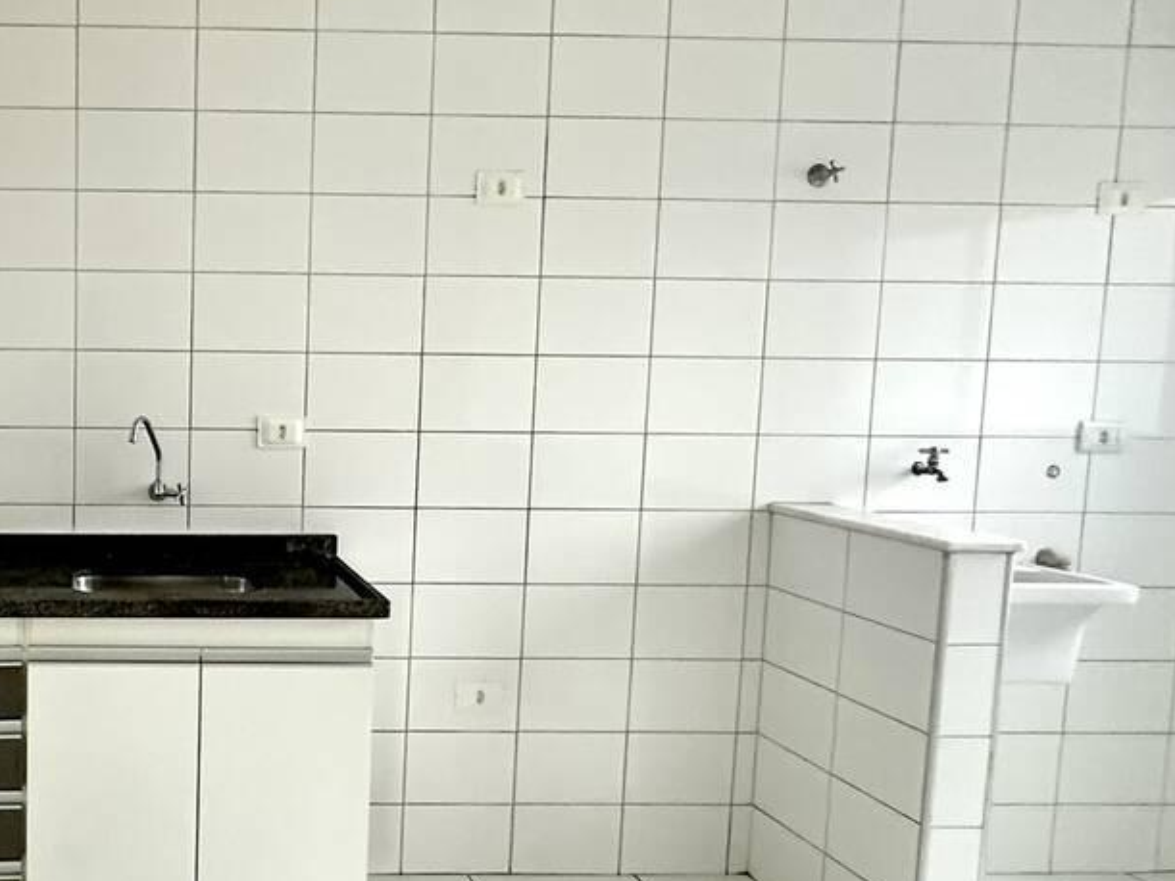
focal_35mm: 33
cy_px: 467
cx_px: 117
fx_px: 1120
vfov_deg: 42.9
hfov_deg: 49.3
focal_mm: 2.22
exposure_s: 1/60
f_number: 2.2
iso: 500
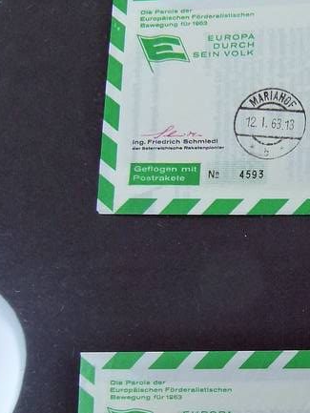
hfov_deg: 19.8
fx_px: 847
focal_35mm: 71
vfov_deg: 26.9
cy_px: 320
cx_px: 341
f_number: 3
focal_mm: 5.4
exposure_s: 1/100
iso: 160
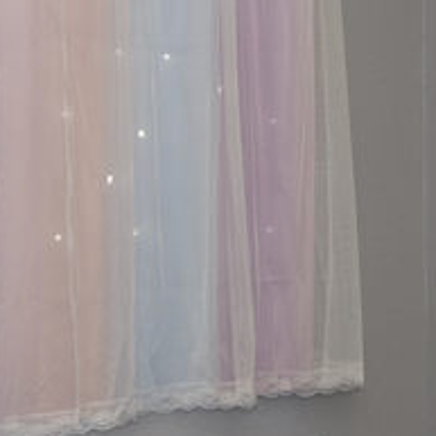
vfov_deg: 16.2
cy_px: 151
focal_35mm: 107
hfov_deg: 15.4
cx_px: 587
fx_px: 1525
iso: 320
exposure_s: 1/60
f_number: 8
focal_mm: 15
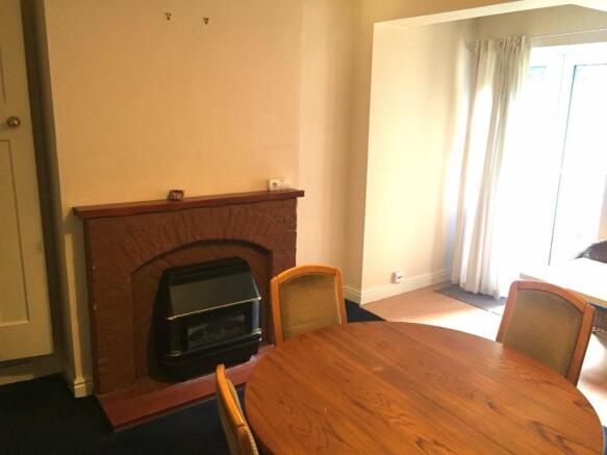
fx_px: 508
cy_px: 228
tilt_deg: -13.5
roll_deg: -0.8
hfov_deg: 61.7
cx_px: 304
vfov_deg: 48.2
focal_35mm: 29
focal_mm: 4.15
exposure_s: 1/33
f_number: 2.2
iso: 200
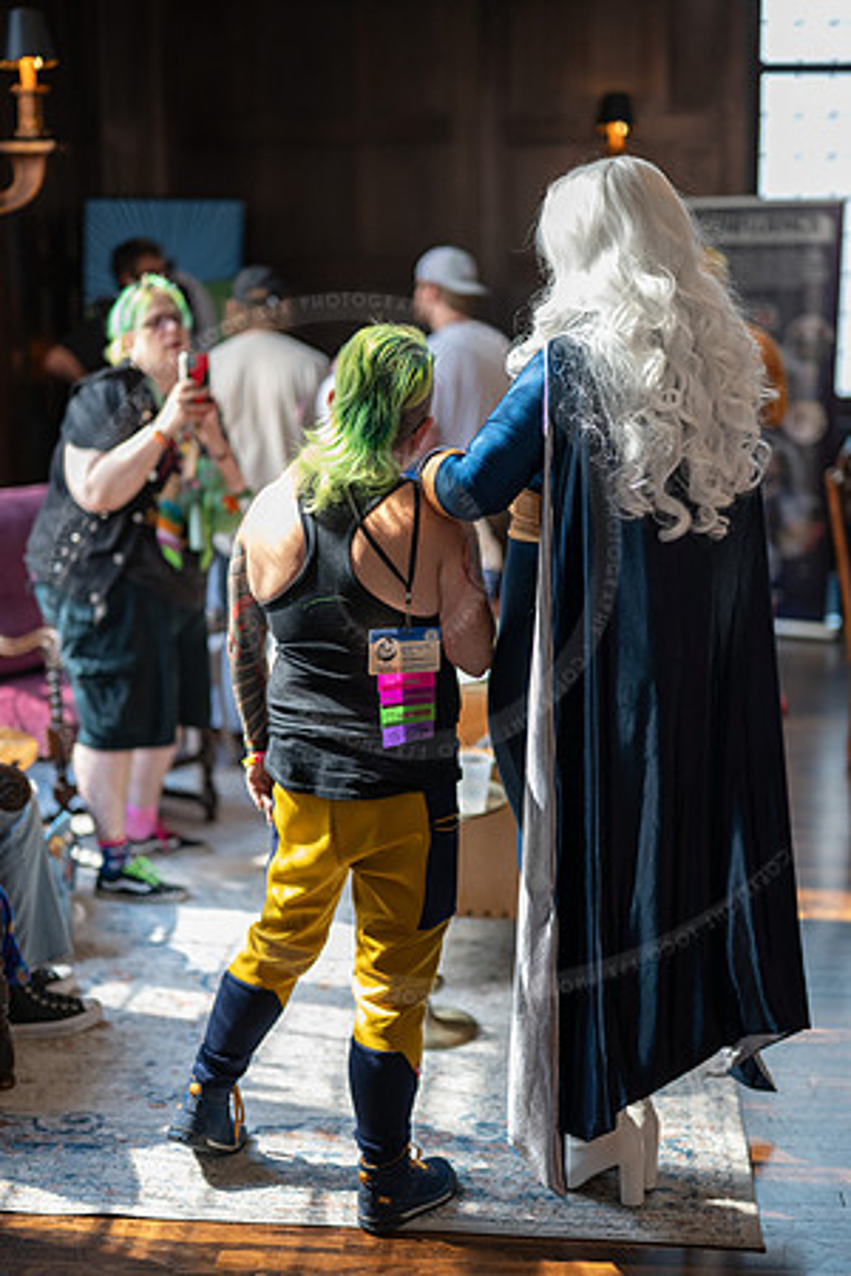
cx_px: 426
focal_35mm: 50
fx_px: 1773
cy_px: 638
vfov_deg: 39.6
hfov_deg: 27.0
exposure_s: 1/320
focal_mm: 50
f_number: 1.2
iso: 1000
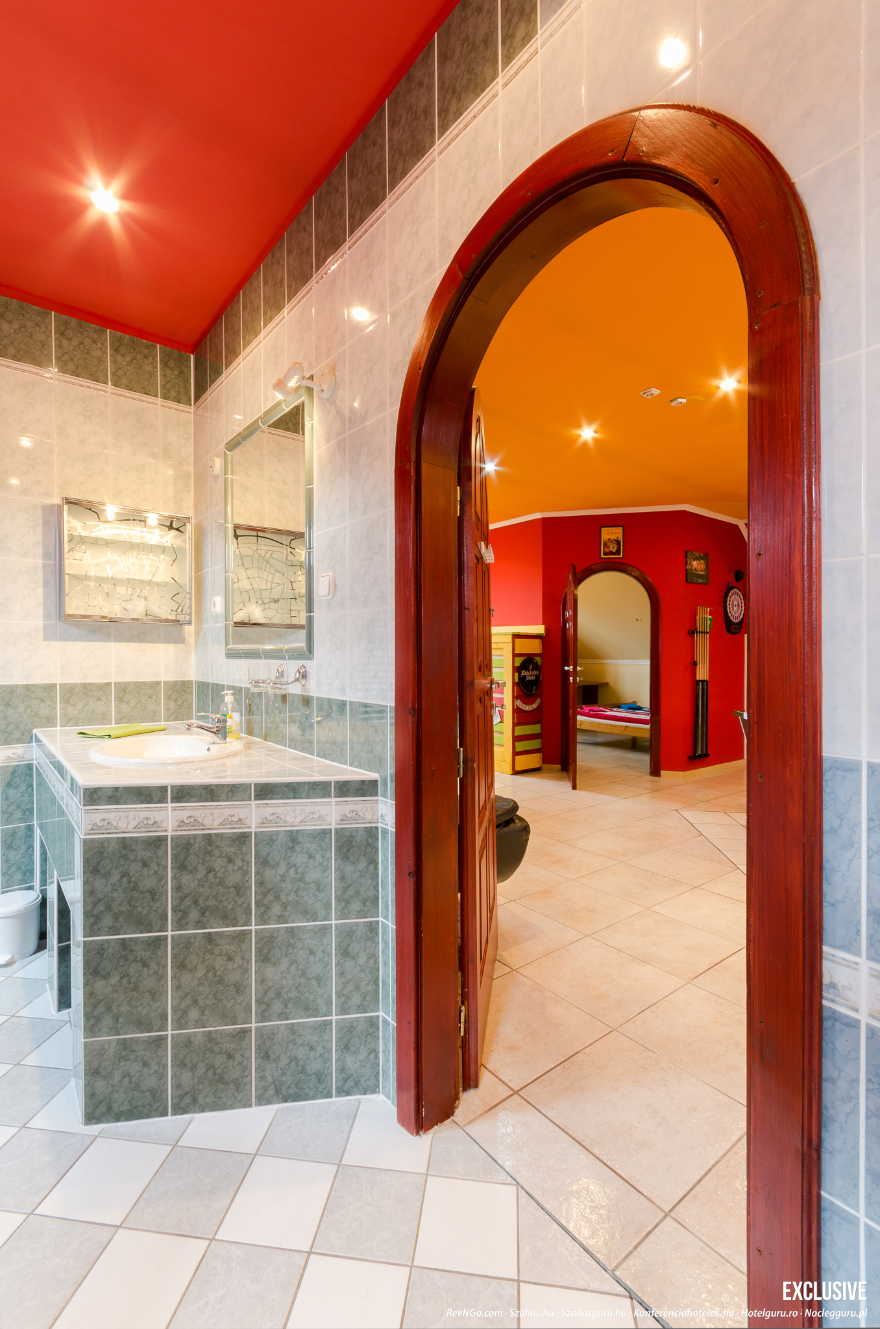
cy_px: 664
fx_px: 553
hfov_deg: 77.1
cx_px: 440
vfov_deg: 100.5
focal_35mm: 15
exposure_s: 1.6
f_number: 11
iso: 200
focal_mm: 10
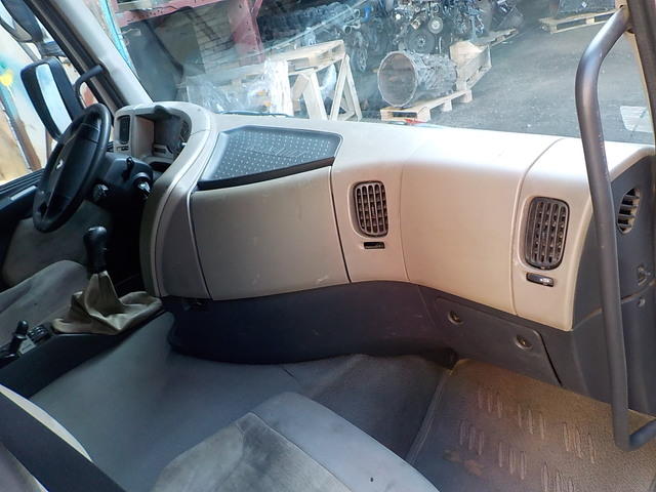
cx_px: 328
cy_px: 246
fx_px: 569
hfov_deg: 60.0
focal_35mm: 30
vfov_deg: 46.8
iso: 220
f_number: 3.3
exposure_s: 1/30
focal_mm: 4.1
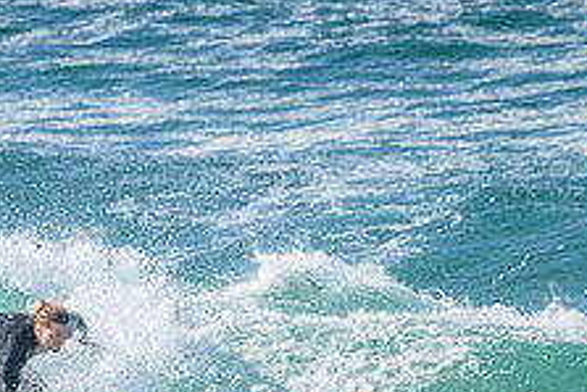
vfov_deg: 0.7
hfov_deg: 1.0
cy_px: 456
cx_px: 124
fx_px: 33936
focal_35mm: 2080
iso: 3200
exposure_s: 1/1600
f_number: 11
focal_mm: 800
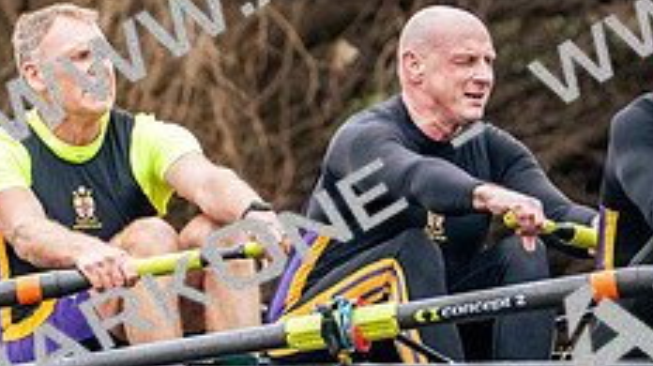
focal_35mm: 1116
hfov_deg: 1.9
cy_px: 151
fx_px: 19306
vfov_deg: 1.1
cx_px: 324
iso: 6400
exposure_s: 1/2000
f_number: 6.3
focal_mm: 426
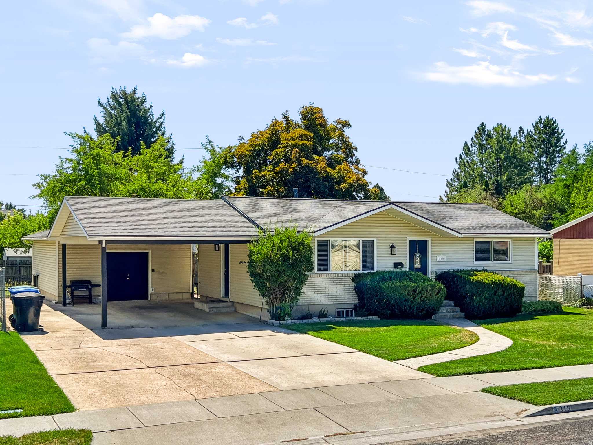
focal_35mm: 42
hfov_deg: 44.8
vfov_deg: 34.3
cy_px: 222
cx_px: 296
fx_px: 719
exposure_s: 1/4630
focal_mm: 5.7
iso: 50
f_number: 1.5
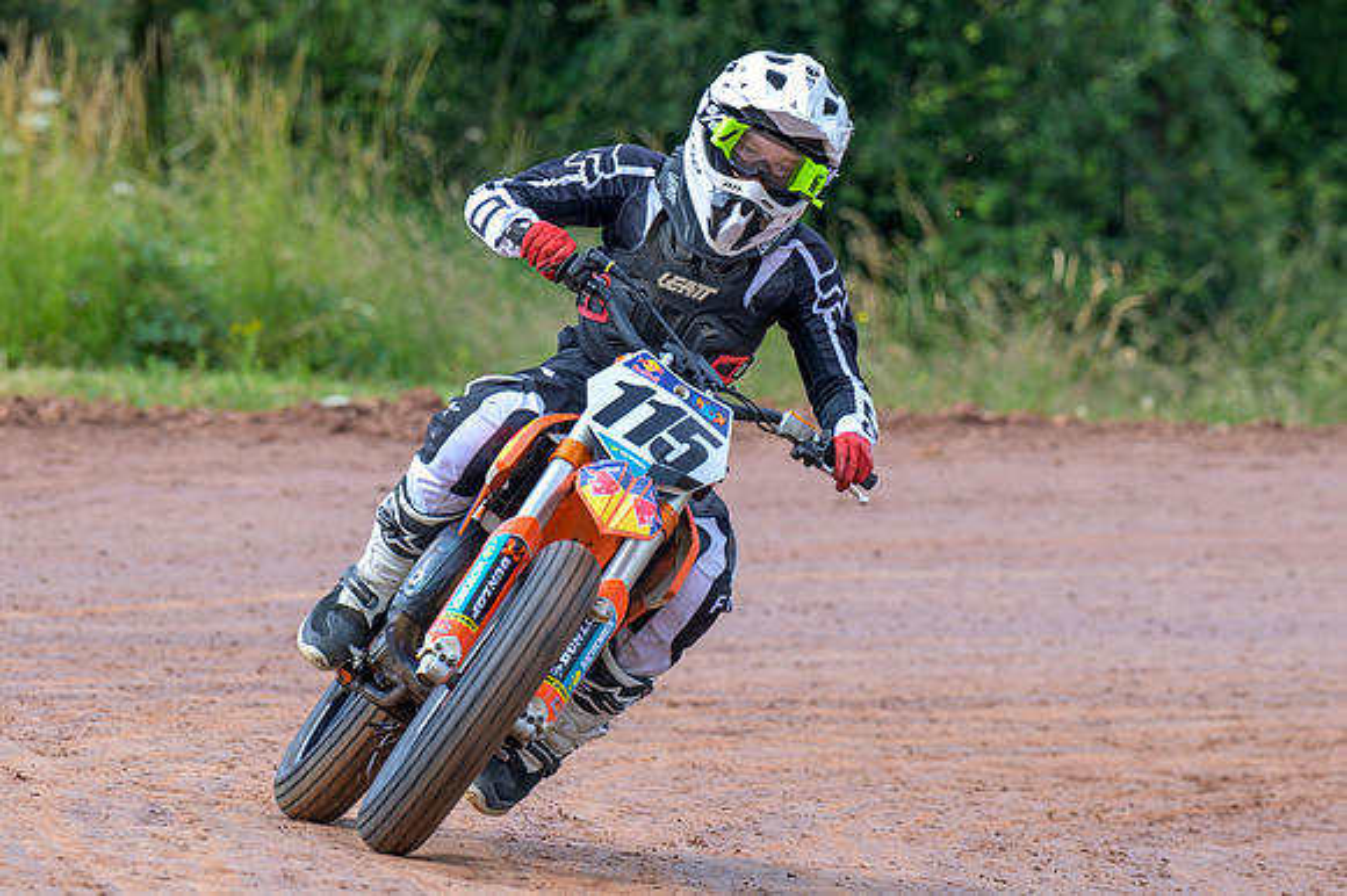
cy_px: 426
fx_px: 13937
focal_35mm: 373
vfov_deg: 3.7
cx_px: 748
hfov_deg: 5.5
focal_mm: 200
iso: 160
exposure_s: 1/320
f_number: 5
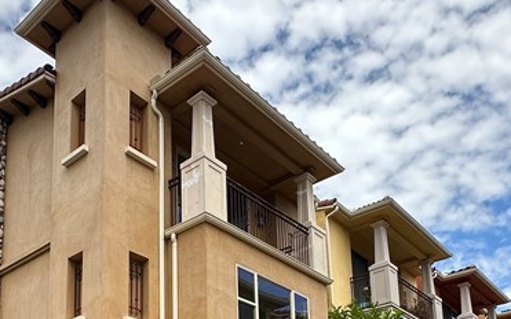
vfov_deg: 26.7
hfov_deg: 48.2
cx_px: 240
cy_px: 408
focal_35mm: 41
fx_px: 571
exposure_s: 1/868
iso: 40
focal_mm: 2.22
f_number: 2.2
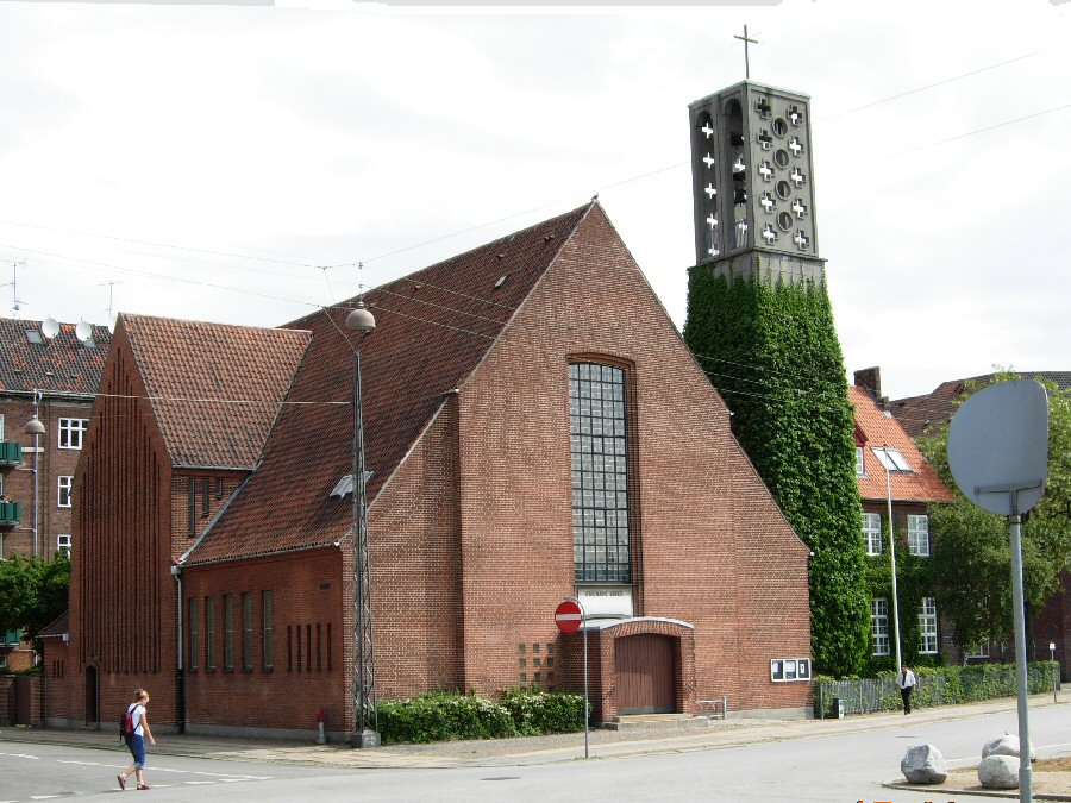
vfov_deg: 30.3
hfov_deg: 39.7
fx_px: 1485
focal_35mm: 48
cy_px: 402
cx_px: 536
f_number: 5.4
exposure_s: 1/256
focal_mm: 10.1
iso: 50
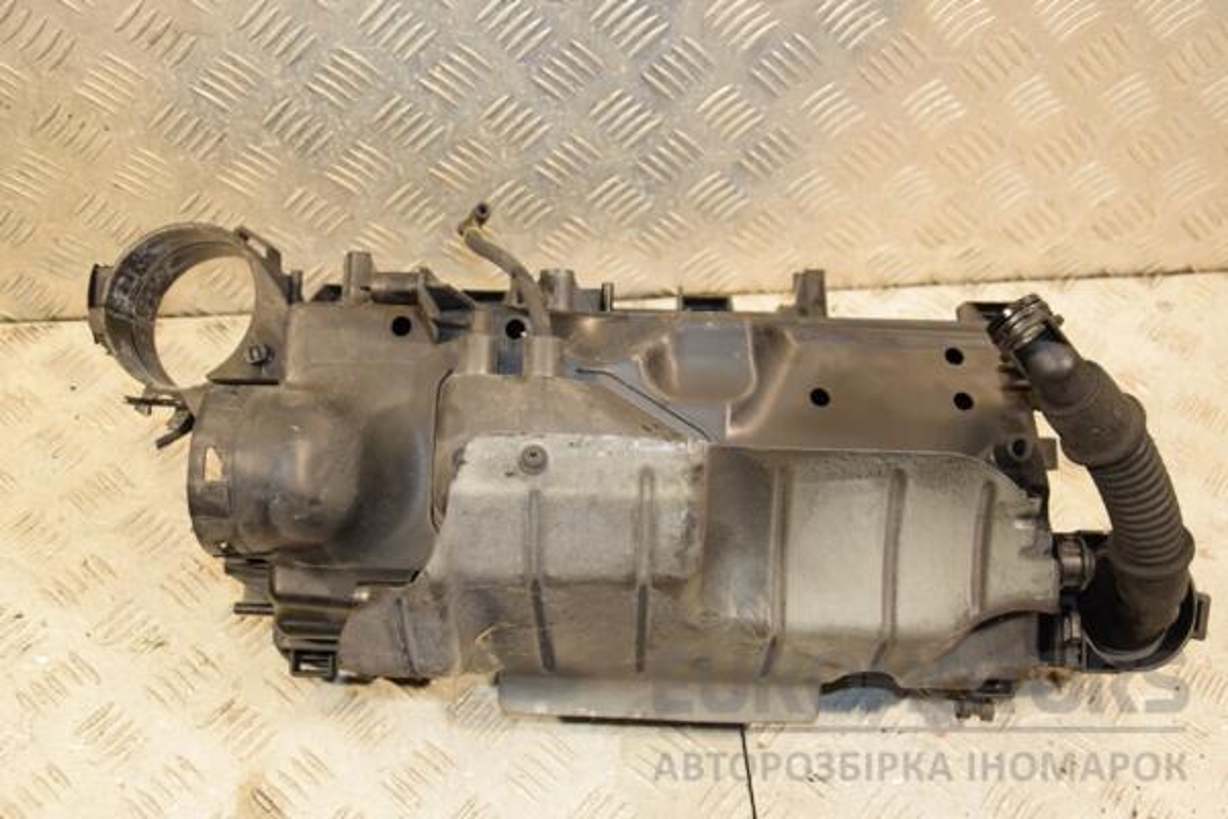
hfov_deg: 51.3
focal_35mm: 38
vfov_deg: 35.5
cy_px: 410
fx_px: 1279
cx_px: 614
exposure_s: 1/125
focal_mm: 25
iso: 800
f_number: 5
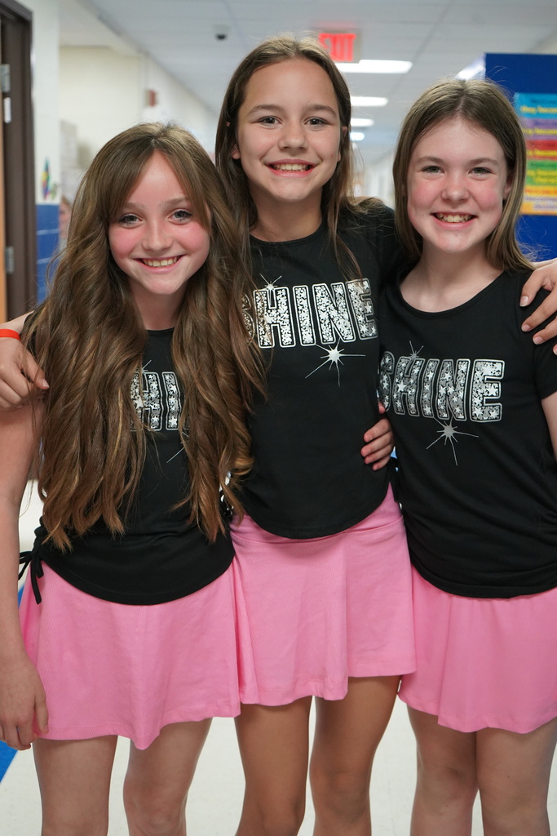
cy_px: 418
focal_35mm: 45
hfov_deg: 29.9
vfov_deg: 43.6
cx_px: 278
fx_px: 1044
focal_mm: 45
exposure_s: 1/160
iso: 4000
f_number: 4.5
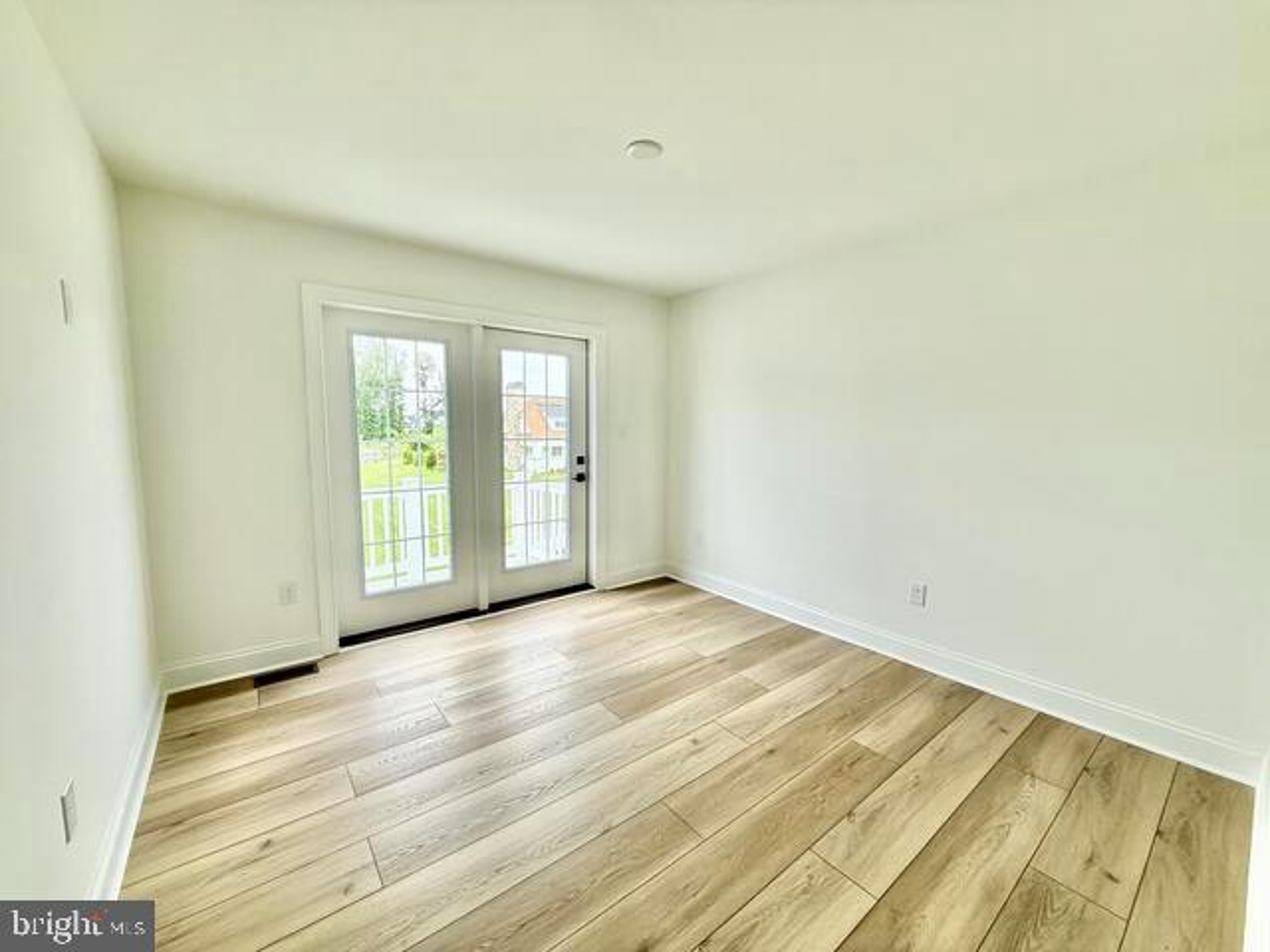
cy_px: 476
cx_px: 635
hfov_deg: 102.1
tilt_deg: -5.4
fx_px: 514
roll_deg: -0.5
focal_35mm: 14
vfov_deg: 85.7
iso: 64
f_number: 2.2
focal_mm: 2.22
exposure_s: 1/267
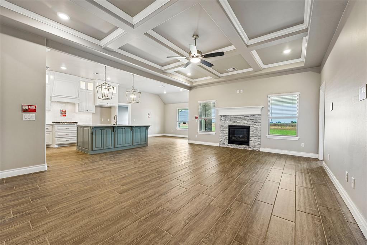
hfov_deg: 104.3
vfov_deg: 81.2
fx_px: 143
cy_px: 122
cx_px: 184
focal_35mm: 14
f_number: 9
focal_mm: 14
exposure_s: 1/15
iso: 400
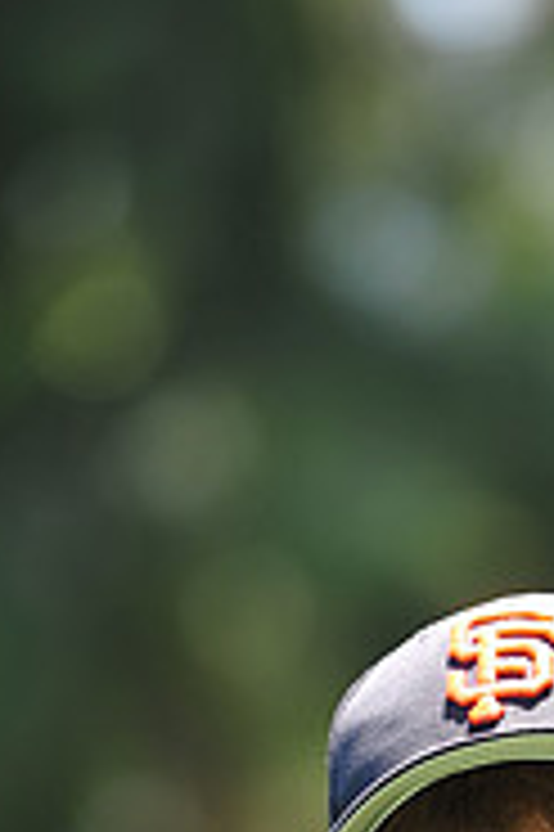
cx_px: 622
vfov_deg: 4.0
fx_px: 11979
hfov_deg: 2.6
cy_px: 1219
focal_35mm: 518
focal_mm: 165
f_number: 4.5
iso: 200
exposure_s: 1/320
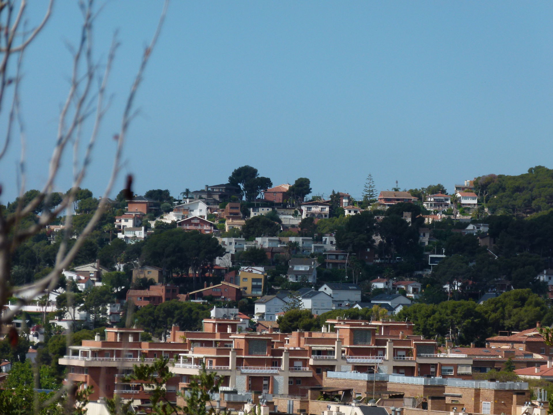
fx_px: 3930
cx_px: 276
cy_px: 208
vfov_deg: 6.0
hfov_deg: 8.0
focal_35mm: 246
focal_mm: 44.3
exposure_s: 1/1300
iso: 100
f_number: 4
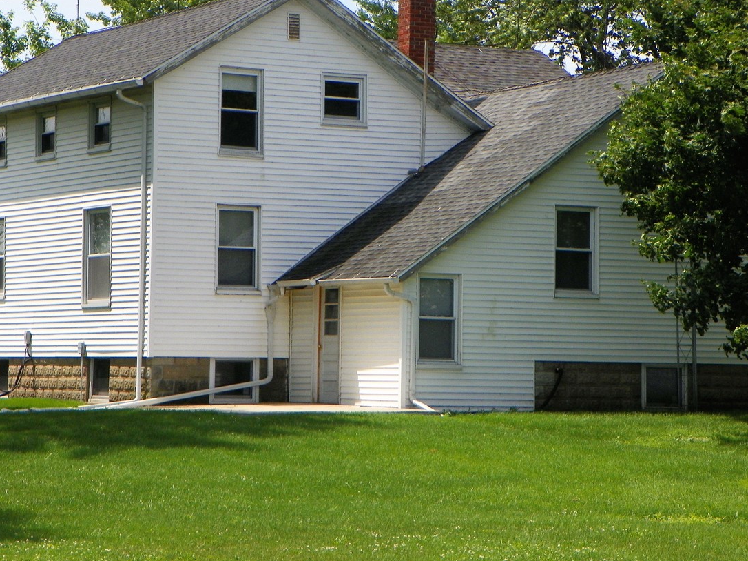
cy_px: 215
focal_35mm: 122
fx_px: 2636
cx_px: 350
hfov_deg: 16.2
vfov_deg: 12.1
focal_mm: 16.4
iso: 64
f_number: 5
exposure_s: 1/500
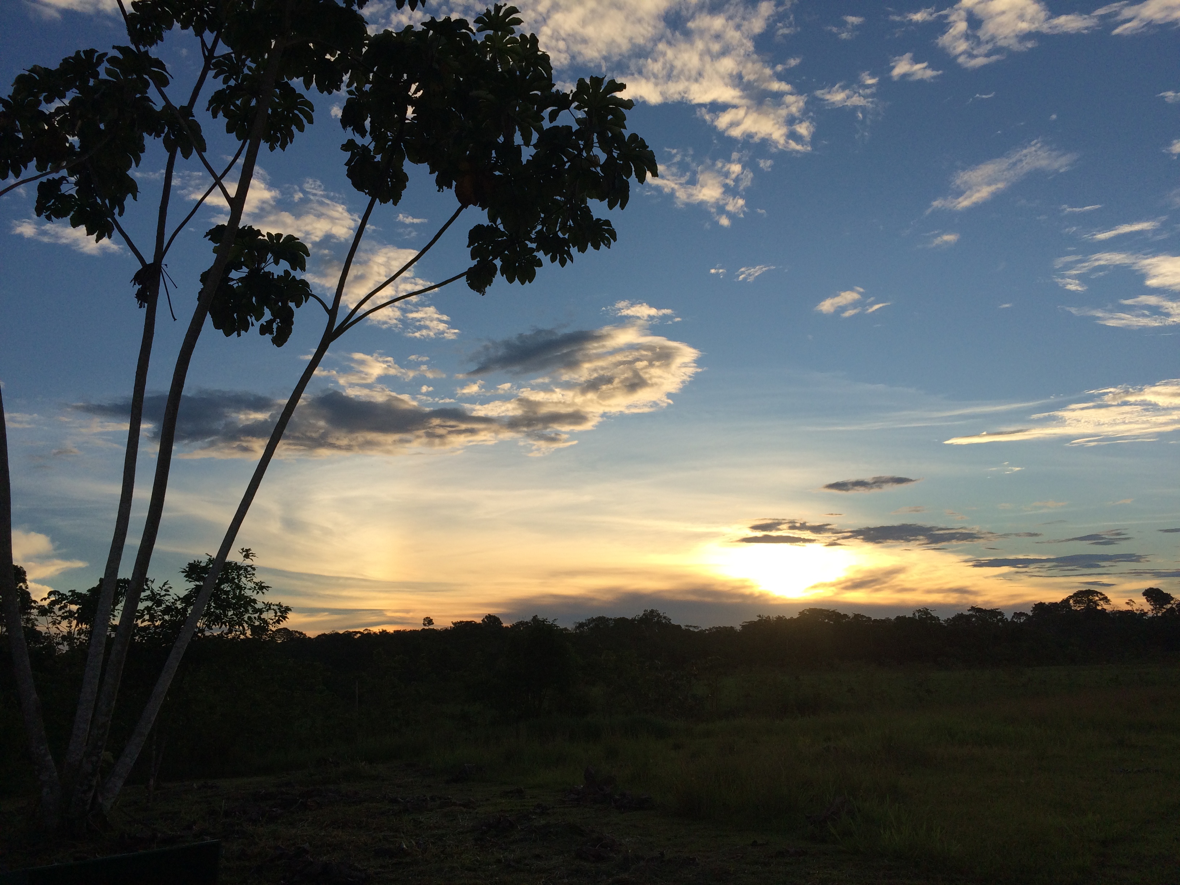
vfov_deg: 48.2
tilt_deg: +11.7
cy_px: 442
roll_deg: +0.5
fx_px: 989
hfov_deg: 61.7
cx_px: 590
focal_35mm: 29
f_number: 2.2
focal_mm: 4.15
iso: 32
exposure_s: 1/1953
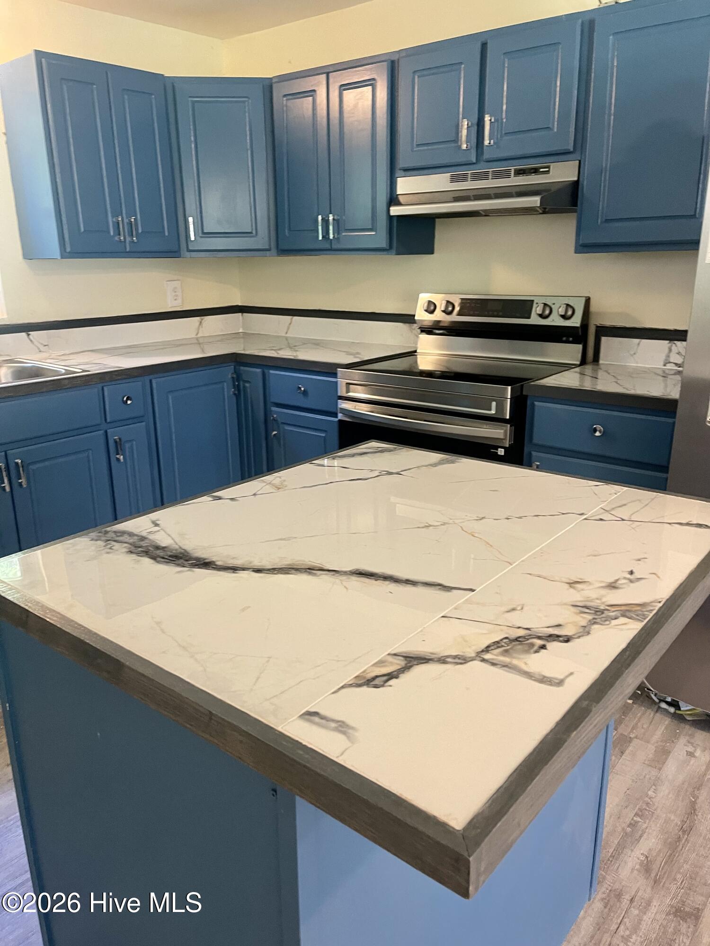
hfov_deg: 54.9
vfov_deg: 69.4
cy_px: 473
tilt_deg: -14.6
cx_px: 355
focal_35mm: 25
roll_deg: +1.2
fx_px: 684
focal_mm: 5.1
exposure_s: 1/60
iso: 200
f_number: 1.6
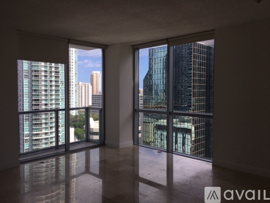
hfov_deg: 61.7
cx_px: 135
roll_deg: +0.6
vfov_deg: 48.2
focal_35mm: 29
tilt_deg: +0.6
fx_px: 226
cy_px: 102
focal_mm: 4.15
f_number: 2.2
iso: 25
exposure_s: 1/458
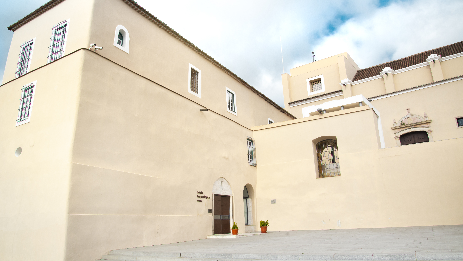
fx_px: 319
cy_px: 120
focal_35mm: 26
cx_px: 231
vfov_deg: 44.3
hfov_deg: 71.9
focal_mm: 24
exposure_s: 1/500
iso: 400
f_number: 11
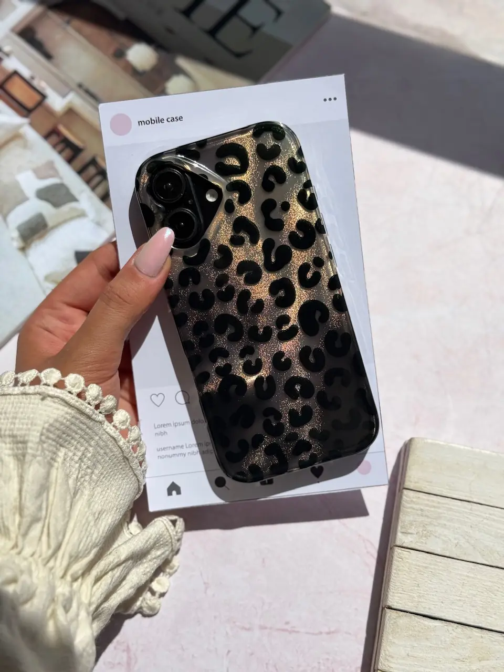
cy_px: 336
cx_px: 252
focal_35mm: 48
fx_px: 932
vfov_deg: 39.7
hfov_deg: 30.3
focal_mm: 6.76
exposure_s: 1/5848
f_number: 1.78
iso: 64
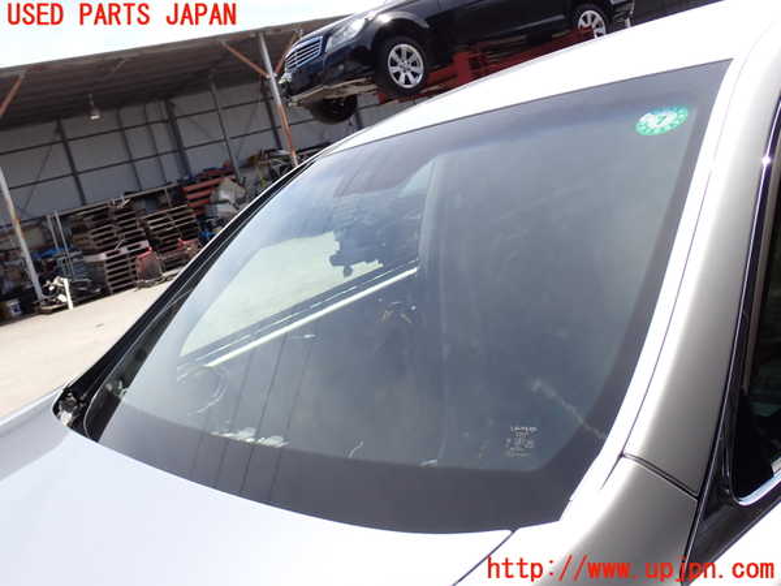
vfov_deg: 37.7
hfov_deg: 49.0
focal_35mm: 38
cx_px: 390
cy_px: 293
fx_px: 857
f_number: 3.5
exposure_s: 1/500
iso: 100
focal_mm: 6.83
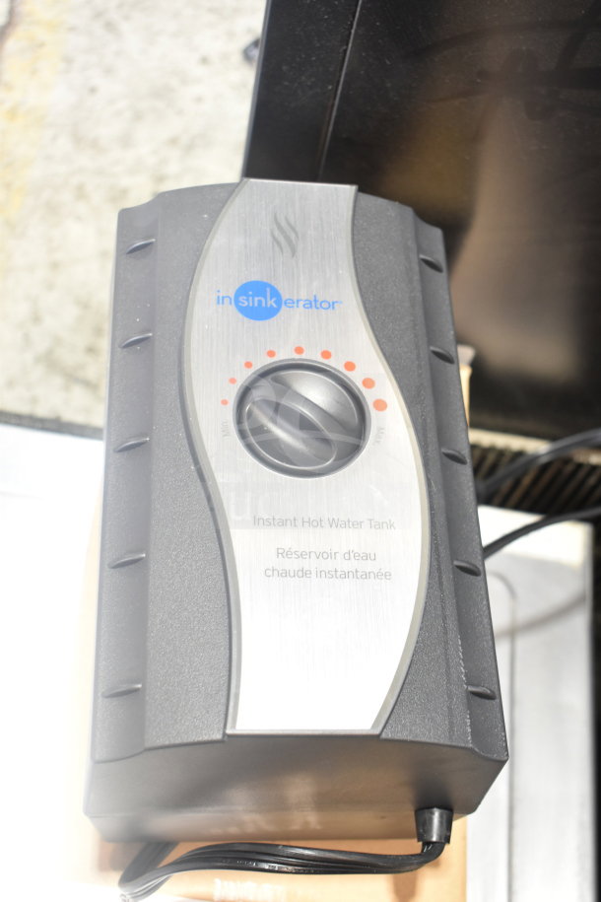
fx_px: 1164
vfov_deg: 42.3
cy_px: 451
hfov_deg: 28.9
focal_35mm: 46
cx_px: 300
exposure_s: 1/50
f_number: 4.2
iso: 1000
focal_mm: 31
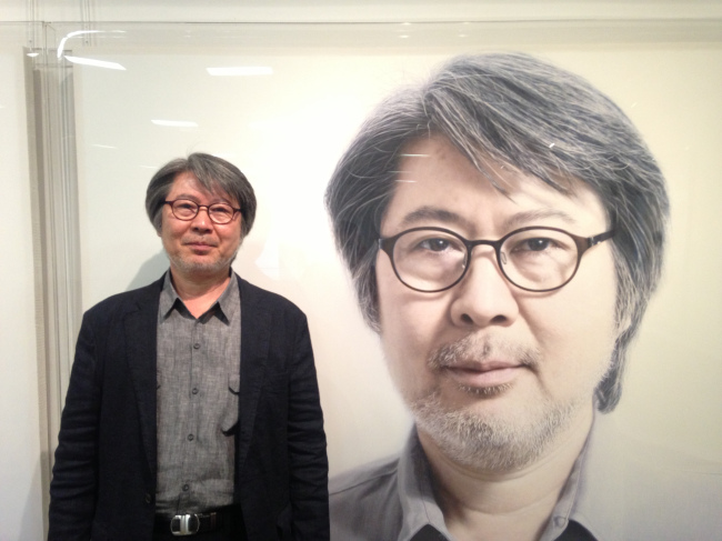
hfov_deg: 55.4
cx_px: 361
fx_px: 688
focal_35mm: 33
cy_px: 270
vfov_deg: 42.9
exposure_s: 1/20
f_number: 2.4
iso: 200
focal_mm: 4.13
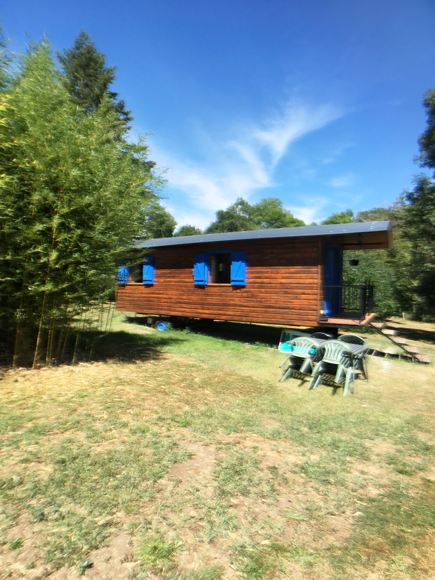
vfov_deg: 61.7
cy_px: 290
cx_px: 218
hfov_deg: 48.2
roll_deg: -0.4
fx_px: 486
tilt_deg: -2.9
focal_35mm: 29
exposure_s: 1/916
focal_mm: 4.15
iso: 25
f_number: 2.2
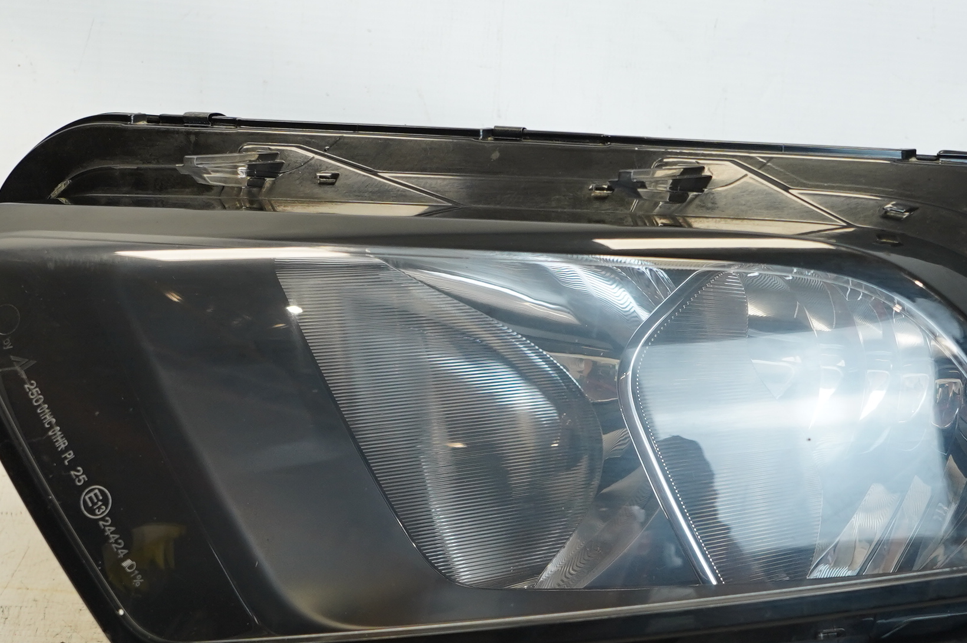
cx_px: 533
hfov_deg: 36.2
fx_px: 1476
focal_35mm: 55
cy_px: 464
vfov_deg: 24.4
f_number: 4
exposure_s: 1/160
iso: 640
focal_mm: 20
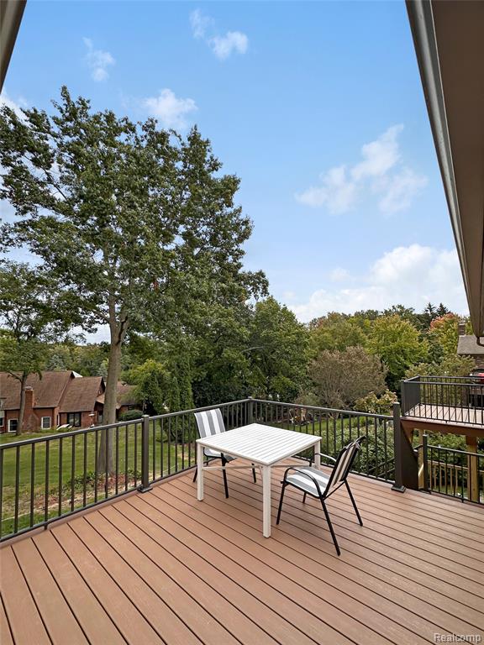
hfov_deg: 85.7
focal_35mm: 14
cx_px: 242
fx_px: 261
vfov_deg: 102.1
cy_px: 322
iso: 50
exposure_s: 1/1900
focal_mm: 2.22
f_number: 2.2
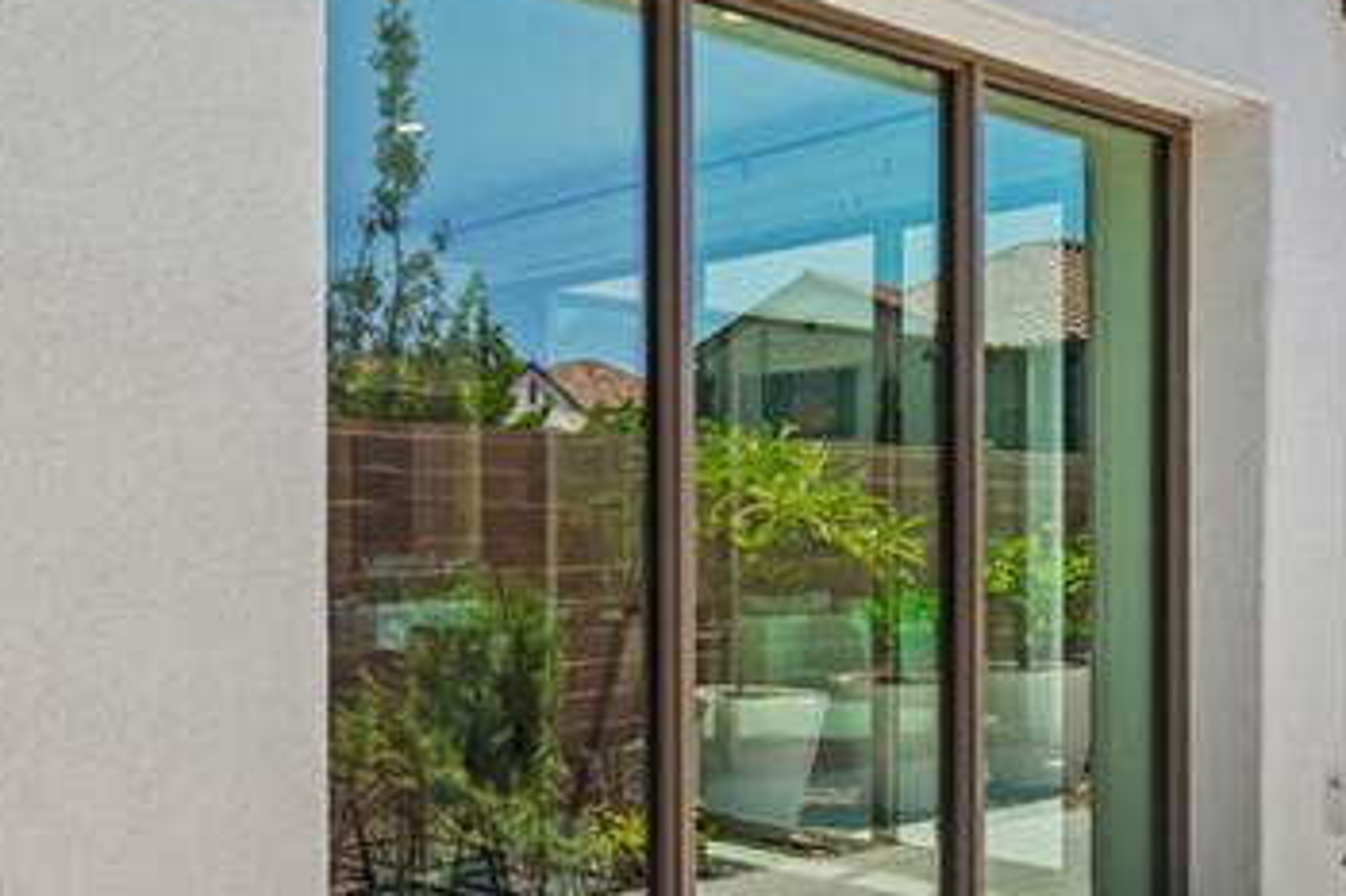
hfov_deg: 45.5
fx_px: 1532
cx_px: 312
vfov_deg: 32.5
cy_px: 548
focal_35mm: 41
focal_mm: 14
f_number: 6.3
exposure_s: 1/125
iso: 320
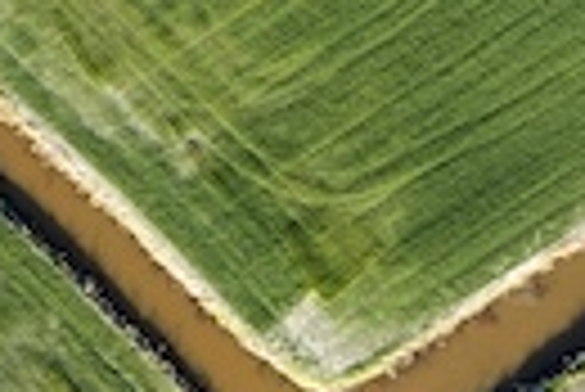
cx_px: 346
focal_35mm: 135
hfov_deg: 15.2
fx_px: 2196
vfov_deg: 10.0
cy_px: 489
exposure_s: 1/350
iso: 100
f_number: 2.8
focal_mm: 8.38
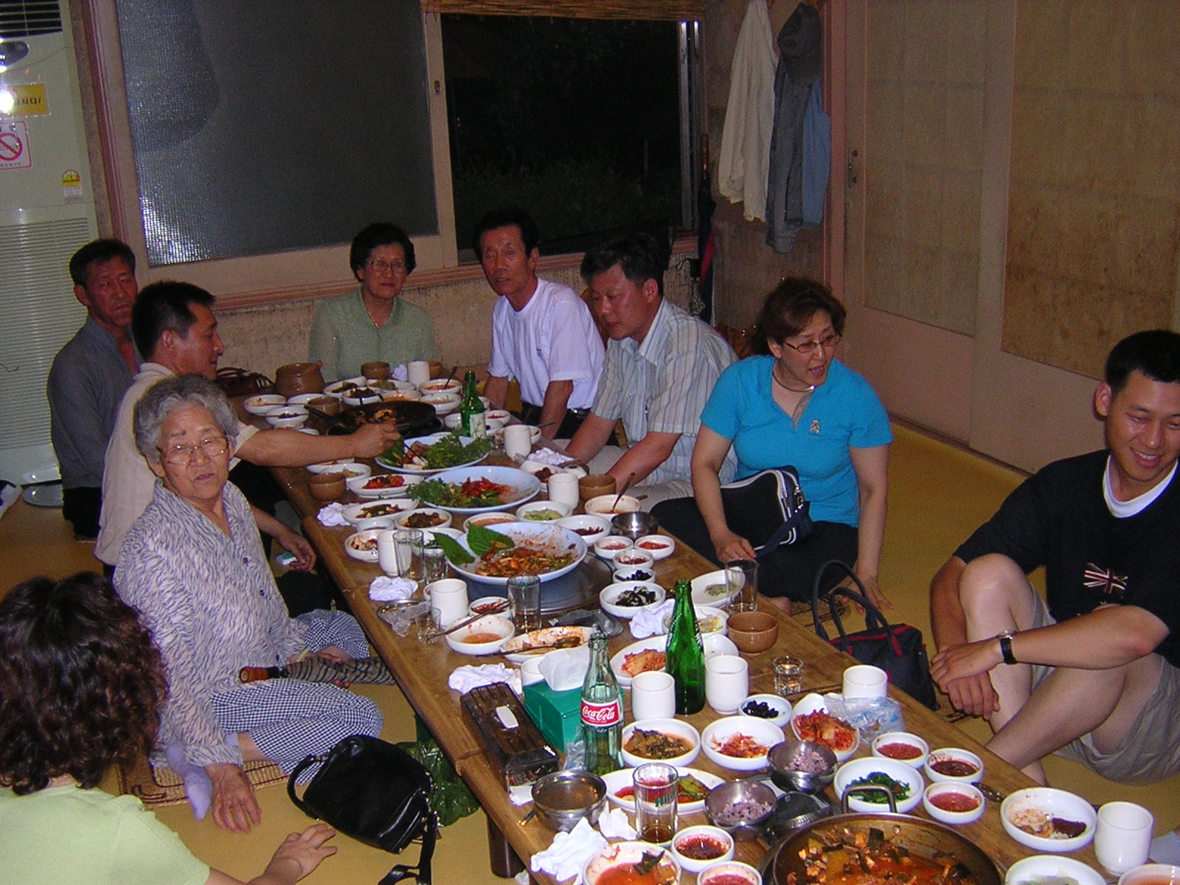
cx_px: 590
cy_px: 442
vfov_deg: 39.7
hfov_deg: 51.4
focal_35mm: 36
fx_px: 1227
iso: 245
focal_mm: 4.7
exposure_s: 1/60.1
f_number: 2.6
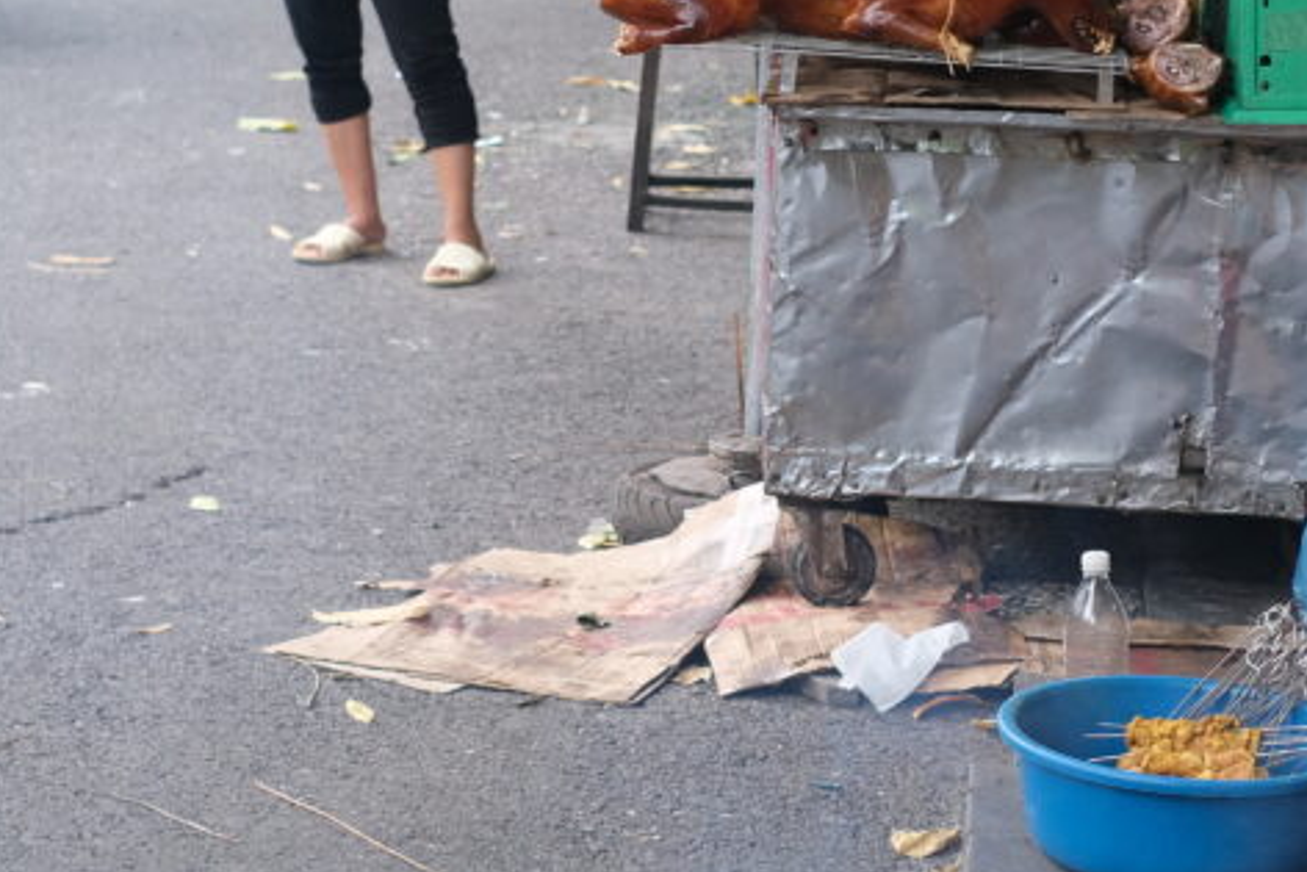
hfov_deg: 17.8
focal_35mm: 115
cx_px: 781
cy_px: 317
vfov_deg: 11.9
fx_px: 4176
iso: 320
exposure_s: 1/210
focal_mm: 35
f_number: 2.5
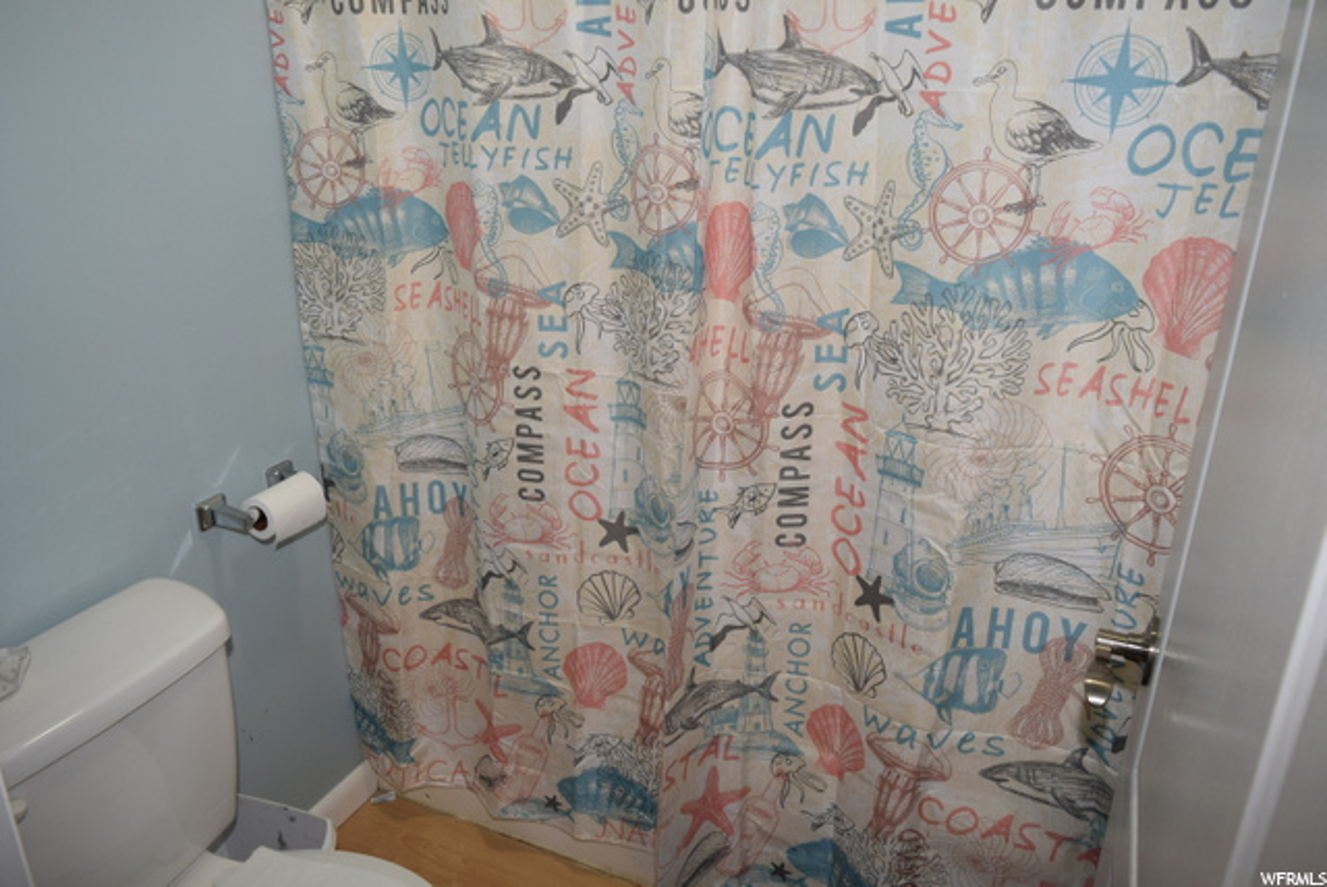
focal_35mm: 27
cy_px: 444
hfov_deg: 67.3
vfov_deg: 48.0
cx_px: 664
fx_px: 996
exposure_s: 1/80
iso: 640
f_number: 4.5
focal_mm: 18
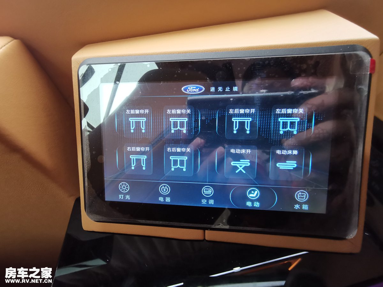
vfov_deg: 78.1
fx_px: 177
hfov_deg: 94.5
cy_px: 144
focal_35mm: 16
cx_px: 192
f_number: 2.2
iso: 640
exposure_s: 1/33.3
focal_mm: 2.35
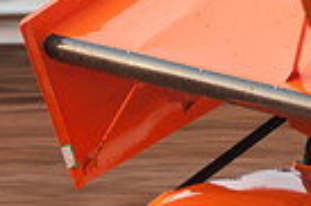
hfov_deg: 4.1
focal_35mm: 509
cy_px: 158
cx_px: 257
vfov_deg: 2.7
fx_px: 4392
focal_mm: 80
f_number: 3.5
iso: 250
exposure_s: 1/400
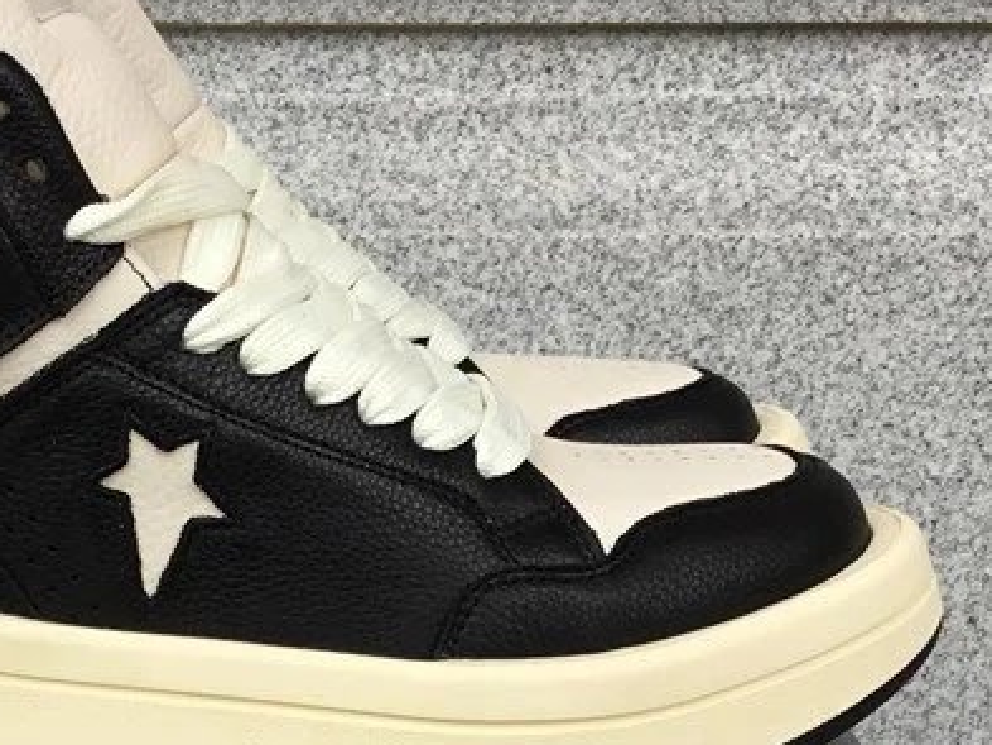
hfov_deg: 27.0
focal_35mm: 71
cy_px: 630
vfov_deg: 20.4
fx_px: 2035
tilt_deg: -15.4
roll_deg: +0.6
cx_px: 247
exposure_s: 1/100
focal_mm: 3.3
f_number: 2.4
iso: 32
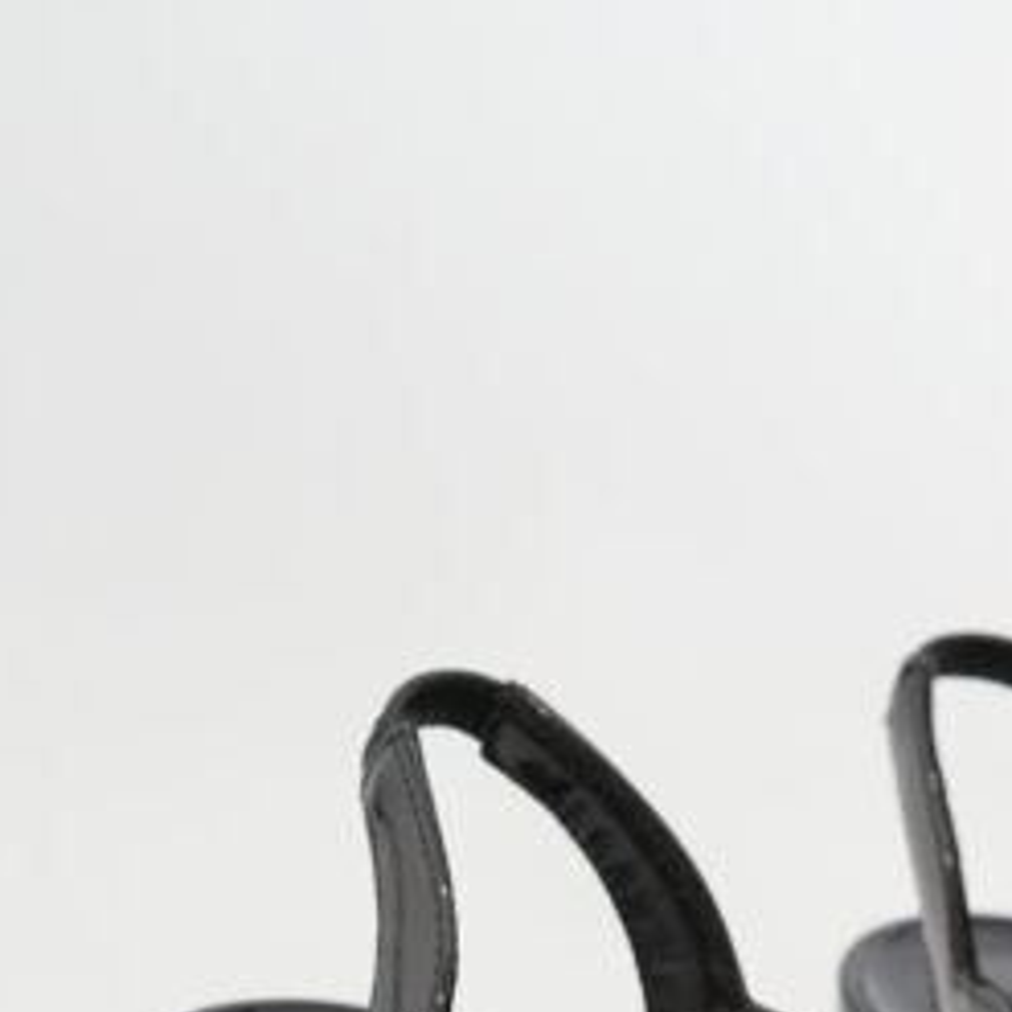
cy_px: 1434
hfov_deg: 9.8
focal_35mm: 176
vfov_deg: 9.7
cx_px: 1112
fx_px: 5821
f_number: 6.3
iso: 640
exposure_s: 1/15
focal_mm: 50
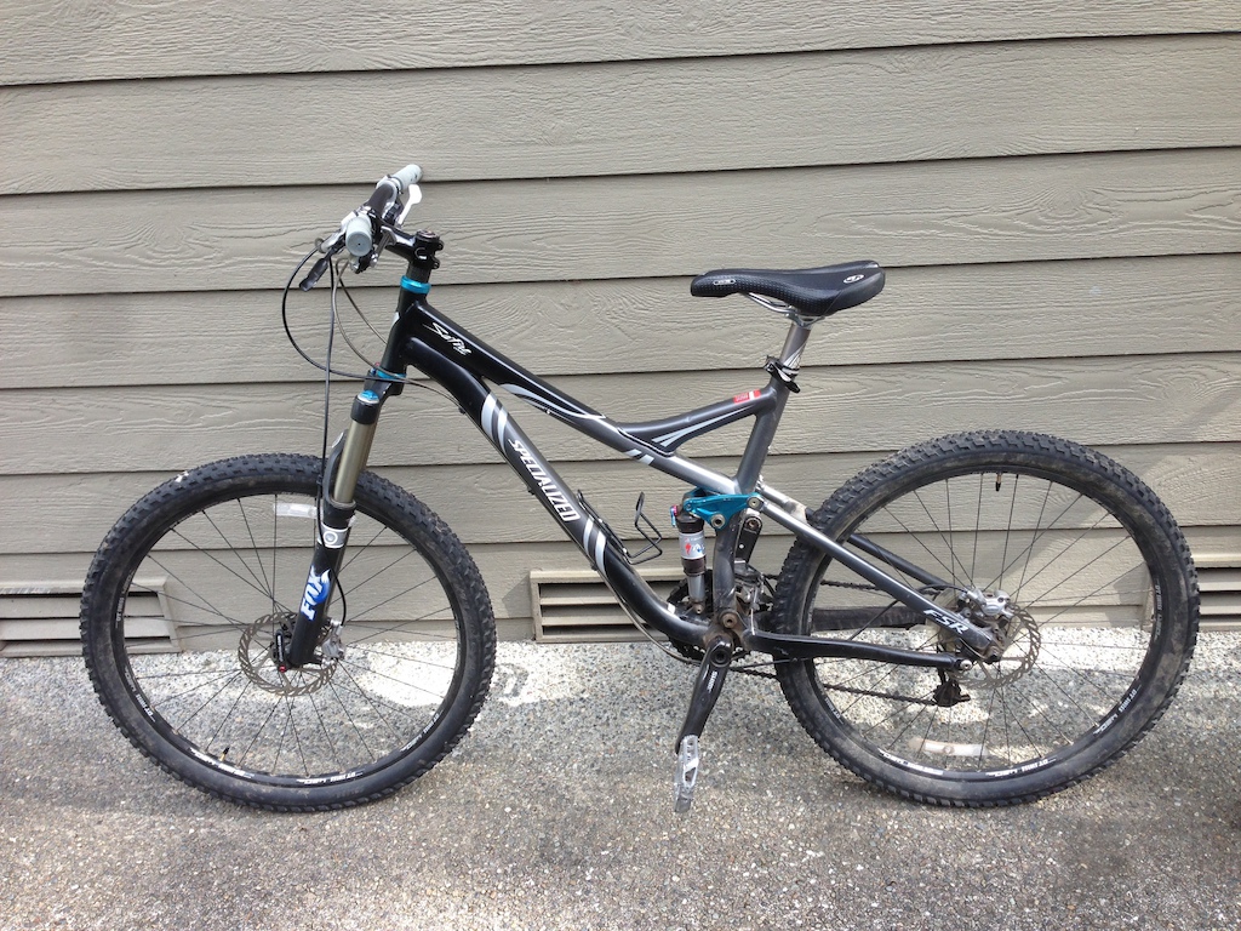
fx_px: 1183
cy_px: 466
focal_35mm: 33
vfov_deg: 42.9
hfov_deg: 55.4
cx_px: 620
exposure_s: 1/170
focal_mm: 4.12
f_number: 2.4
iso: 50
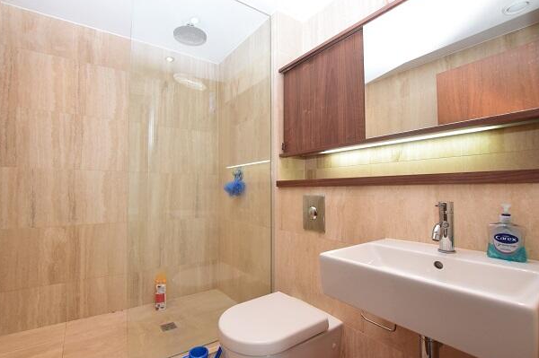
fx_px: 239
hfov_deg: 96.7
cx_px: 252
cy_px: 183
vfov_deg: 73.6
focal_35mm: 16
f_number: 8
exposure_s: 1/60
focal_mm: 10
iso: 1250
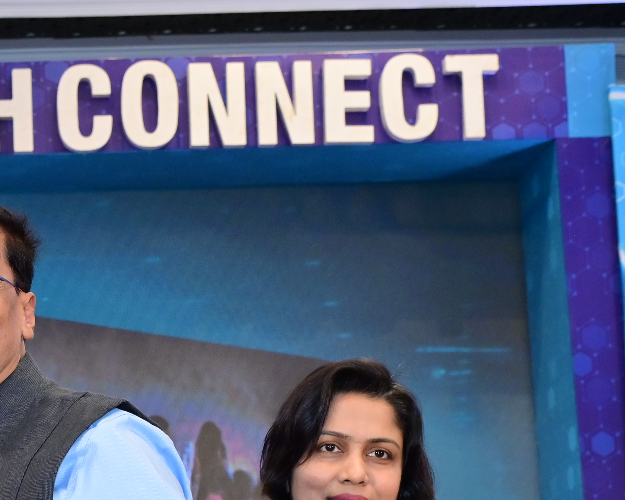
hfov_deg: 14.6
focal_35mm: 126
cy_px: 522
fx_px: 2331
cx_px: -187
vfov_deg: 12.1
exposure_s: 1/125
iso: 1600
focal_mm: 46
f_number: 6.3
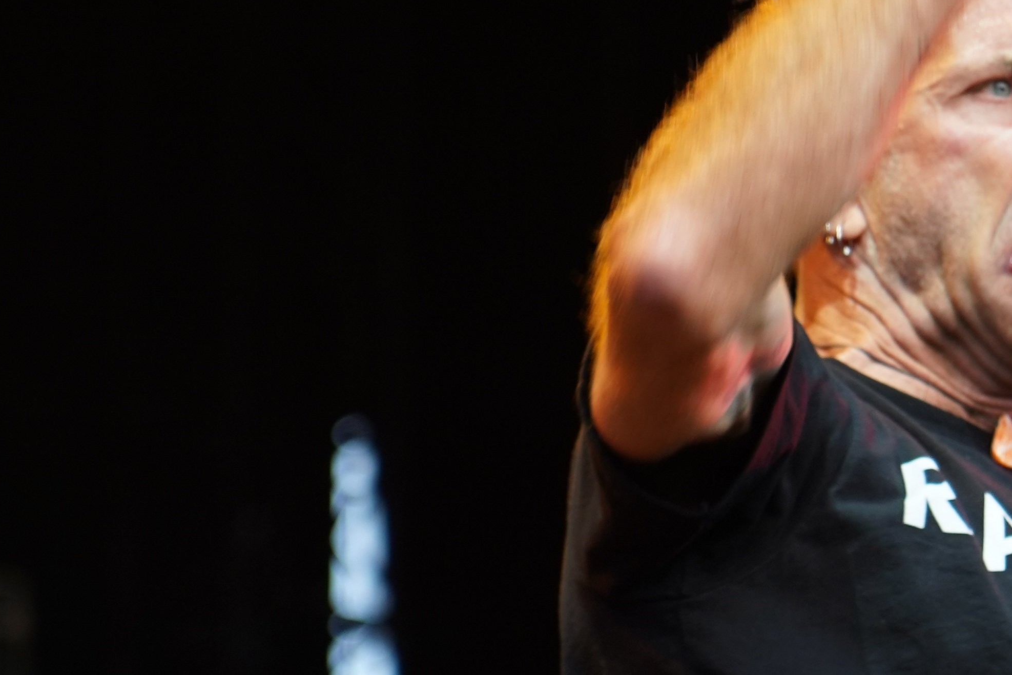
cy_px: 380
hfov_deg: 6.4
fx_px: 8967
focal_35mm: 319
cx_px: 997
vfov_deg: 4.3
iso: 400
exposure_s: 1/125
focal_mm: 105
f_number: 4
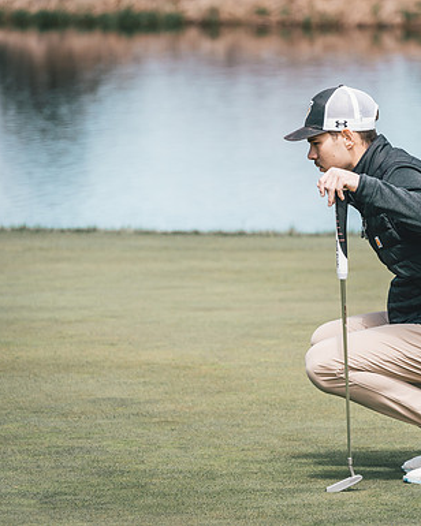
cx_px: 370
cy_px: 263
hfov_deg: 4.2
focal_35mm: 367
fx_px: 5716
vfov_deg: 5.3
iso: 640
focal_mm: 250
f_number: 6.3
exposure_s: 1/1250
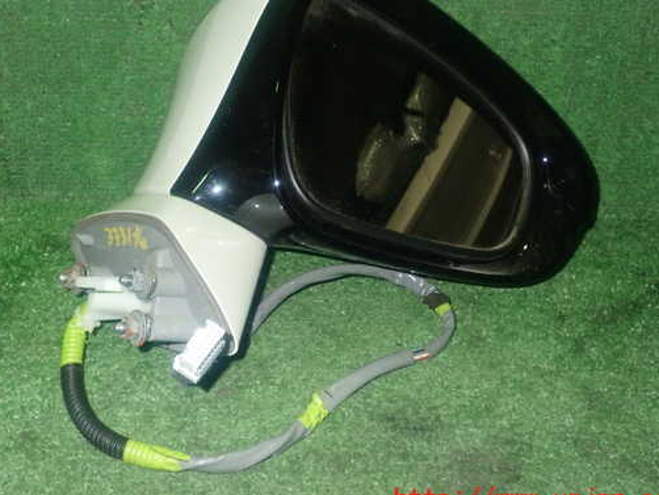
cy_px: 222
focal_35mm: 43
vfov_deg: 33.6
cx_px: 297
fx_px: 819
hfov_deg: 43.8
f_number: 7.1
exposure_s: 1/40
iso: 800
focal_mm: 6.37
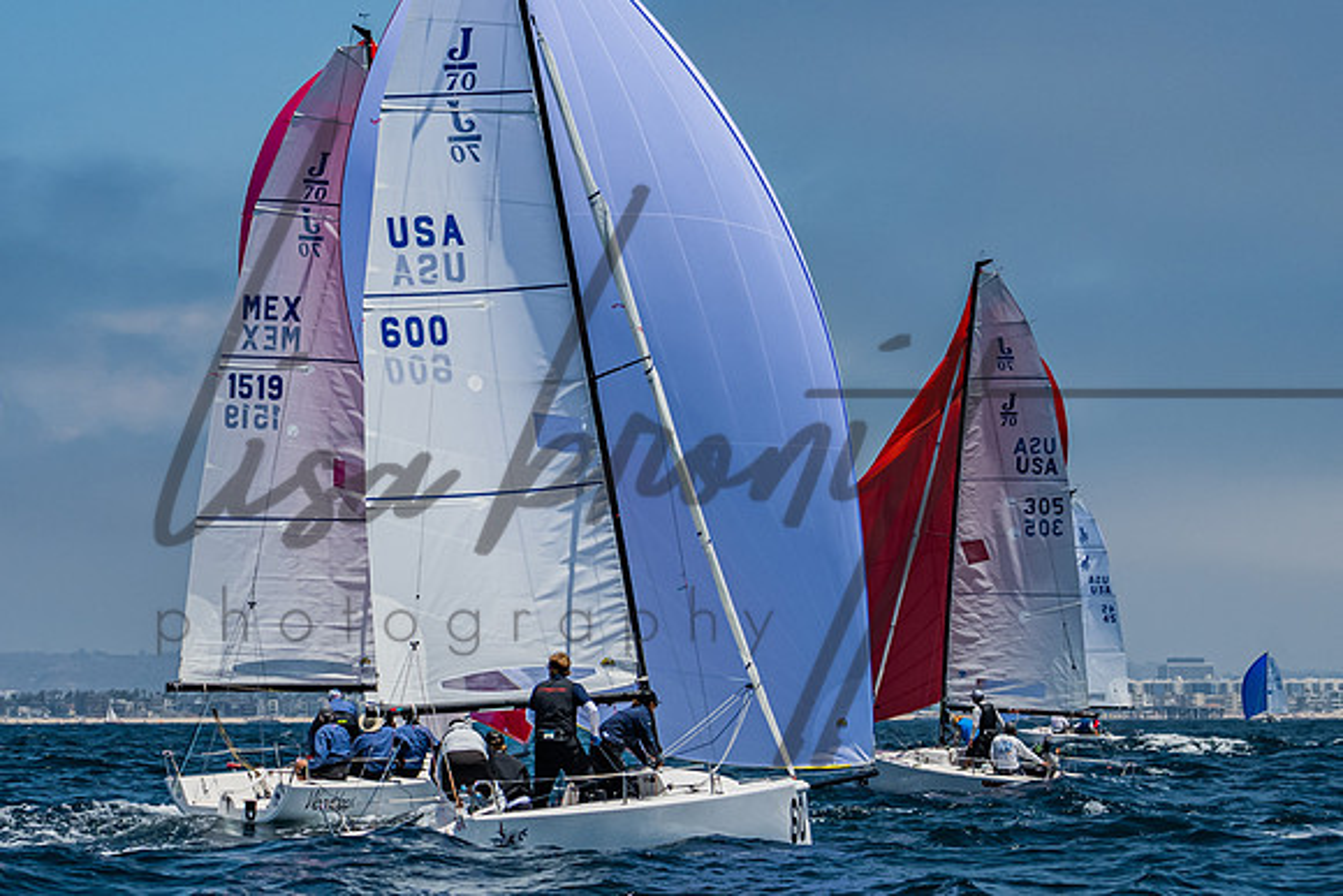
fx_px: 6830
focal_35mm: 183
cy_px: 311
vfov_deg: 7.5
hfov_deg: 11.2
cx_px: 481
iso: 400
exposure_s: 1/2500
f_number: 6.3
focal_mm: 90
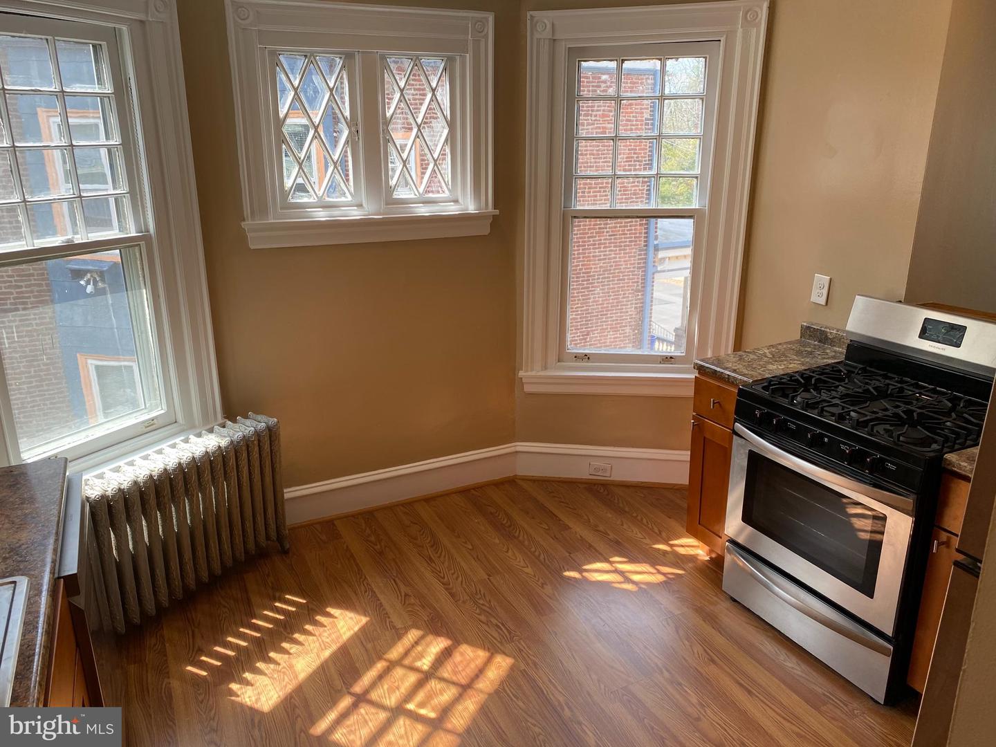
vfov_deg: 53.1
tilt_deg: -17.3
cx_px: 498
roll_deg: +1.2
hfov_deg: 67.3
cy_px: 374
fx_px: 748
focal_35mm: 26
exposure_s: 1/180
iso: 32
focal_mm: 4.25
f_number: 1.8
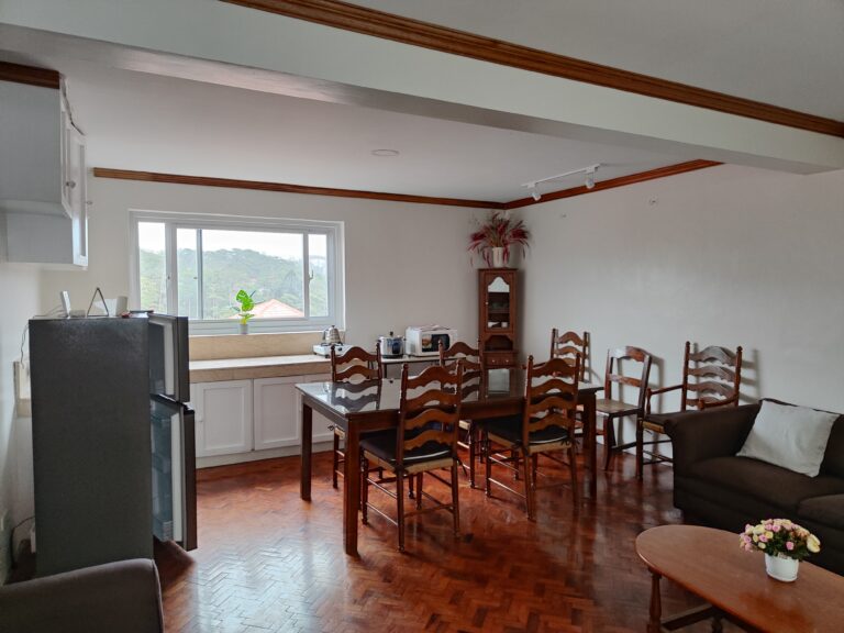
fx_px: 561
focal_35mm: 23
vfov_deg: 58.9
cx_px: 422
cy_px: 316
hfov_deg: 73.9
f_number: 1.88
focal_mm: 5.59
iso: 239
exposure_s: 1/120
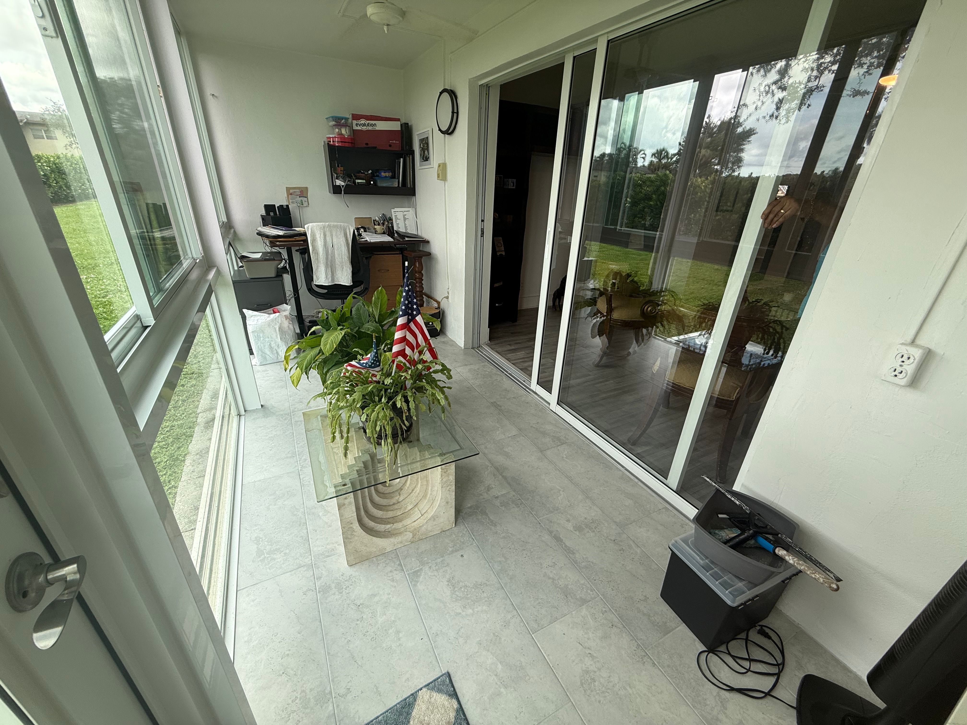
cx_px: 484
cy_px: 362
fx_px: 391
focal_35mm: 14
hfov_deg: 102.1
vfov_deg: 85.7
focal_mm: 2.22
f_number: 2.2
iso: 50
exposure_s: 1/99
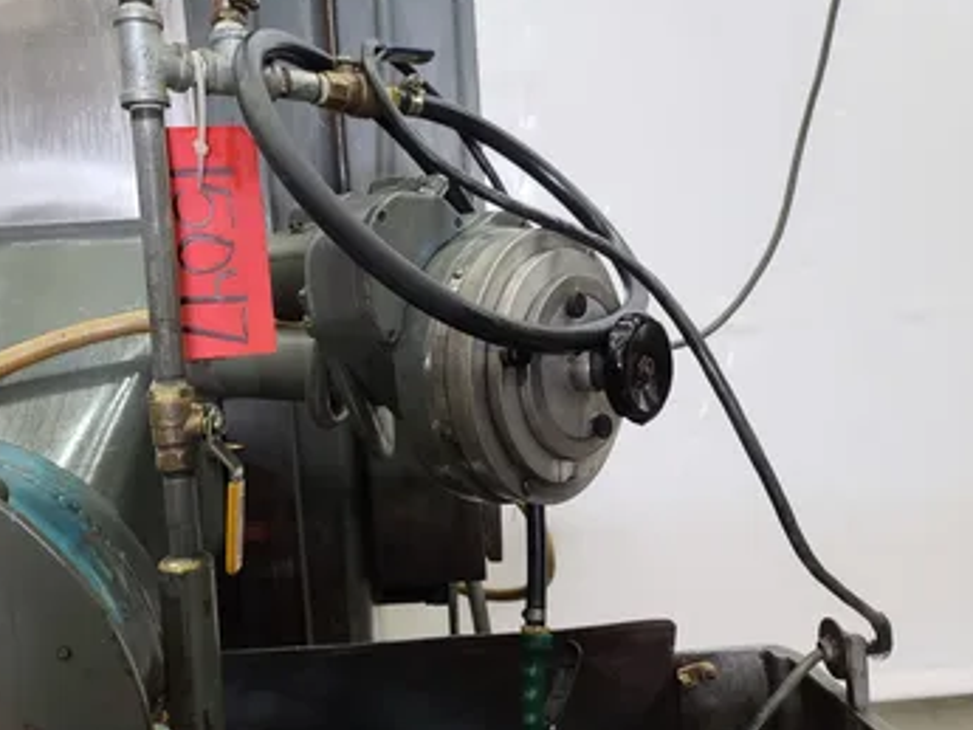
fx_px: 815
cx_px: 429
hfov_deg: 61.5
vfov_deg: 48.2
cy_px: 392
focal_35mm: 29
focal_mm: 7
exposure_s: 1/60
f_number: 1.8
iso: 160
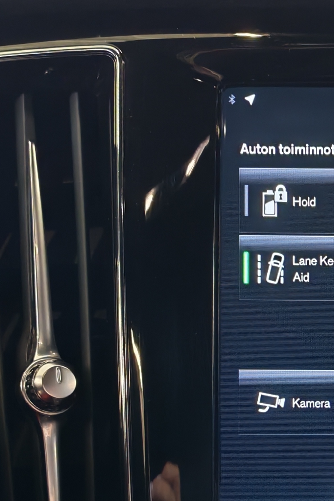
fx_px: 1280
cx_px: 445
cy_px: 469
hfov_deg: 14.2
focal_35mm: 92
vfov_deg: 21.6
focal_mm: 6.12
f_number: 1.9
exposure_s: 1/50
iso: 800
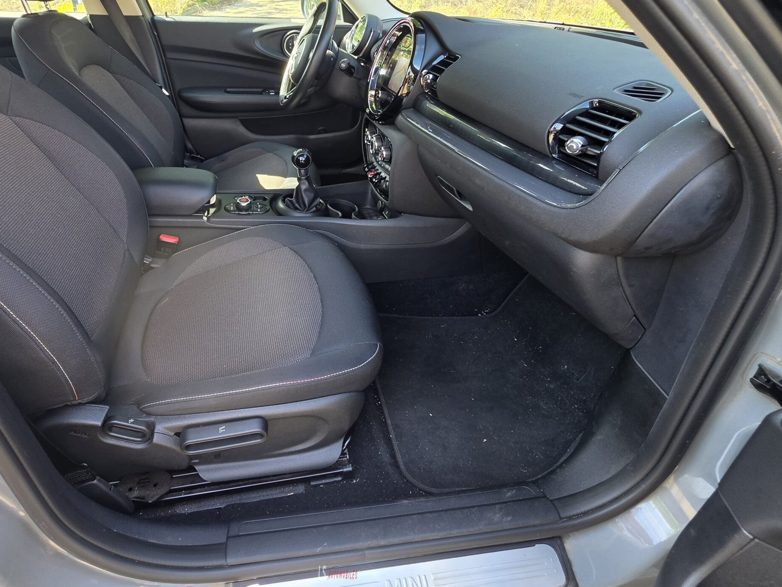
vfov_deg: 69.6
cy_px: 198
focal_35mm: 18
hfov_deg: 86.1
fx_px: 407
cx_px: 296
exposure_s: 1/120
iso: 64
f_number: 1.9
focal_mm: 2.2
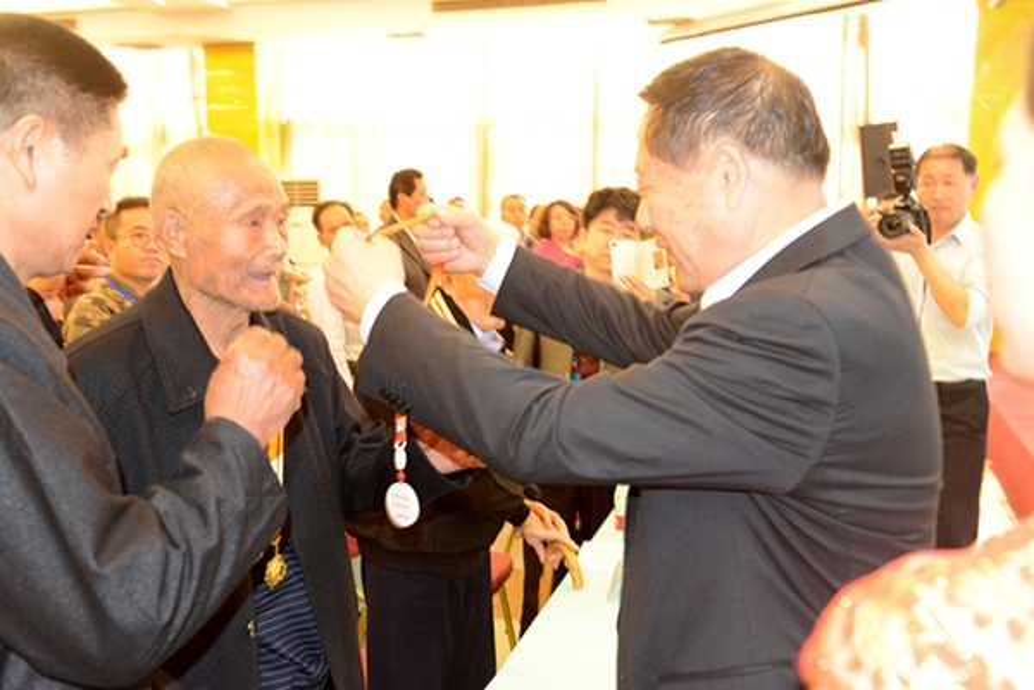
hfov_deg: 50.7
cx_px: 517
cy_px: 345
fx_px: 1091
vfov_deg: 35.1
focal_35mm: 38
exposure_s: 1/60
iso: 6400
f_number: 6.3
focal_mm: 38
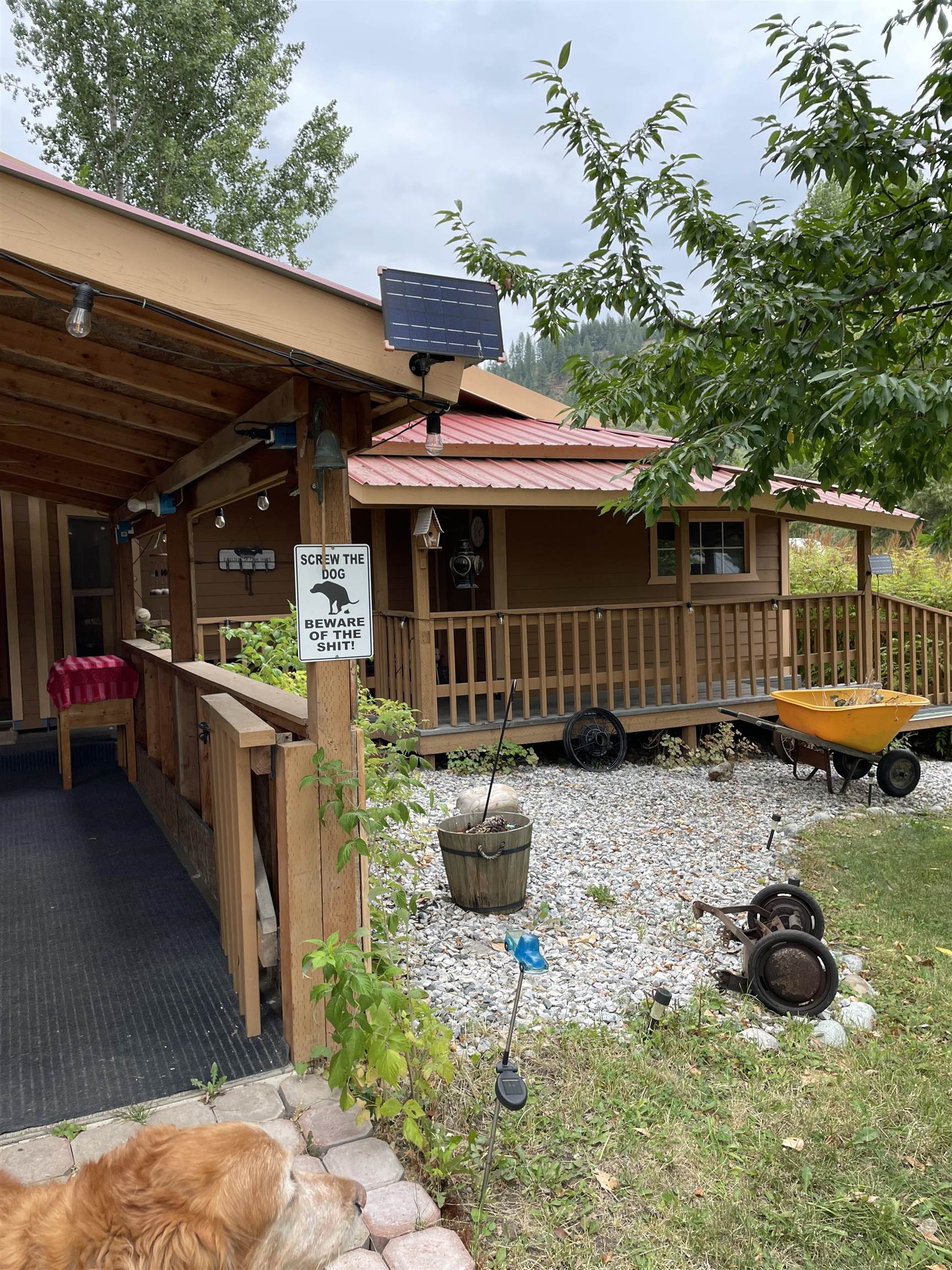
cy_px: 635
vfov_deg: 67.3
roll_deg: +4.5
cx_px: 476
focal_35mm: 26
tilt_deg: -1.2
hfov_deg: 53.1
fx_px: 953
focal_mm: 4.2
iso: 32
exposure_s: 1/306
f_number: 1.6
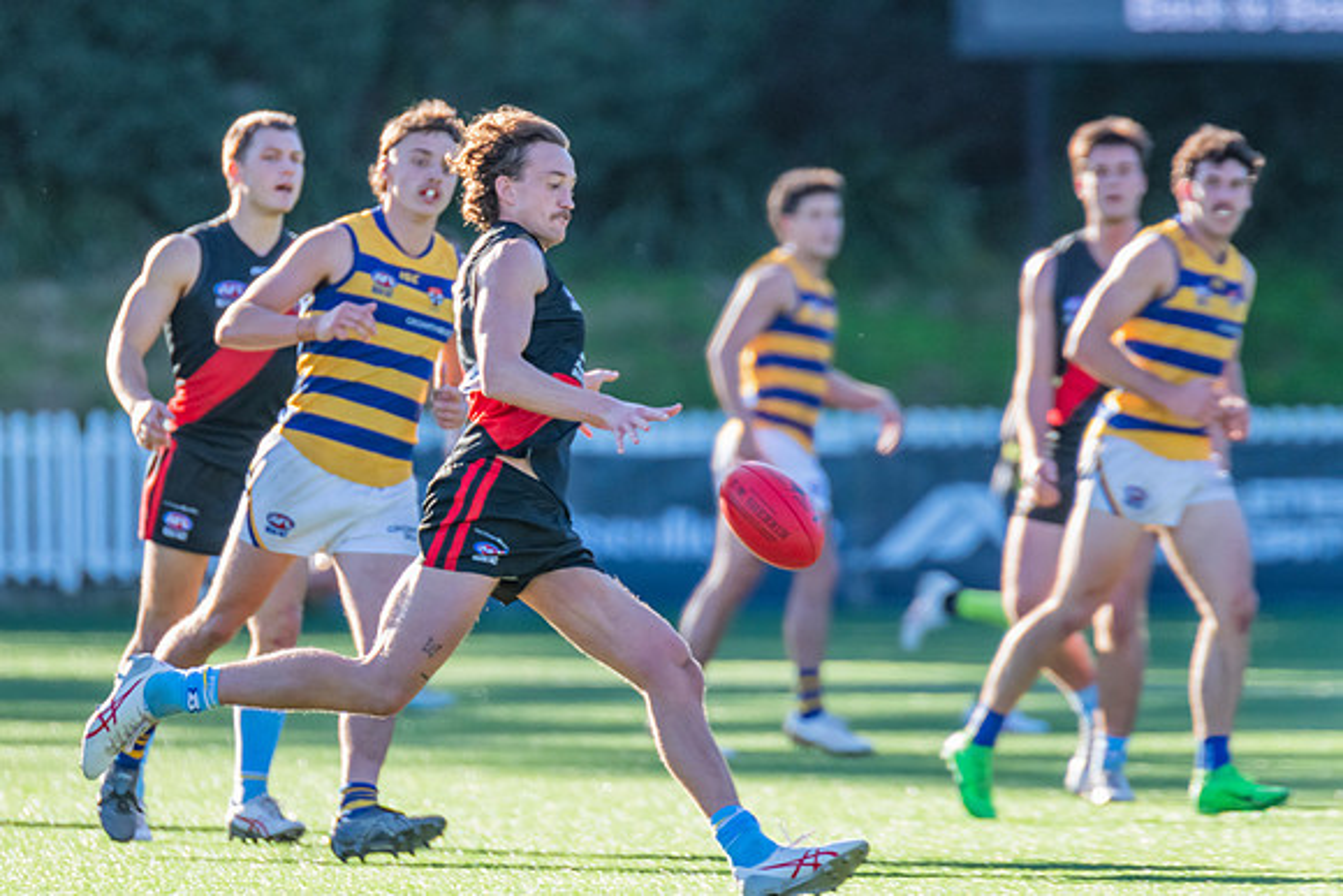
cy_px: 365
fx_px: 22719
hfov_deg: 3.4
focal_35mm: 609
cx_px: 542
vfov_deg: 2.3
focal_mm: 500
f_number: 5.6
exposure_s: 1/1250
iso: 1400
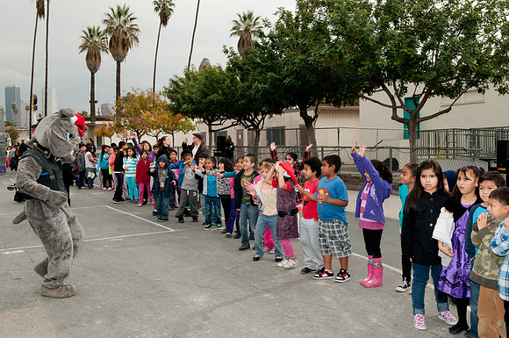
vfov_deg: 31.8
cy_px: 169
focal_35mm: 42
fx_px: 593
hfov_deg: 46.5
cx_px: 254
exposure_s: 1/320
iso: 400
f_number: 10
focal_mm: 28
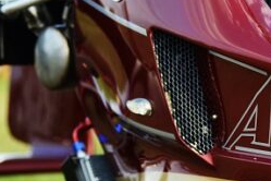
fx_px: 2205
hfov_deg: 7.0
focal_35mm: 293
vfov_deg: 4.7
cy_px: 81
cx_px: 276
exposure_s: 1/640
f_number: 2.8
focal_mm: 95
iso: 100
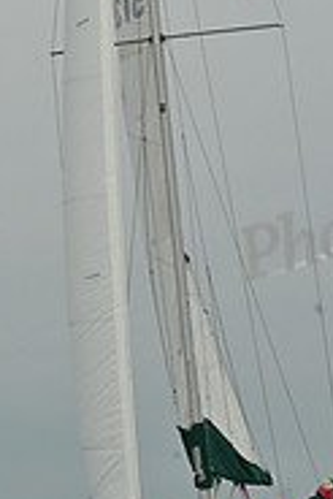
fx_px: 3060
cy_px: 108
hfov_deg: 6.2
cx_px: 102
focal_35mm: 221
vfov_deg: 9.3
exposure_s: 1/800
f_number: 13
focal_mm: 70
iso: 320
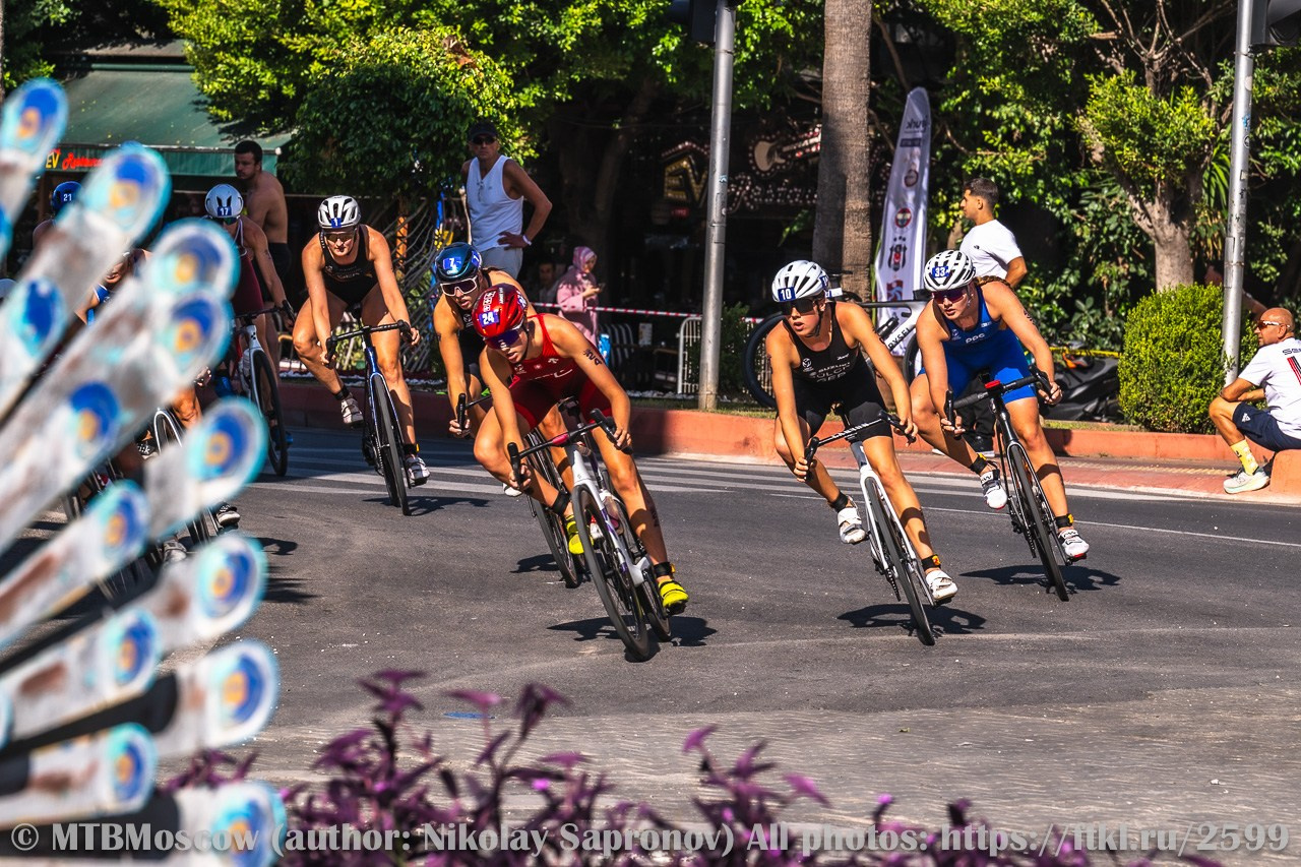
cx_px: 650
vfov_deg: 6.3
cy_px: 434
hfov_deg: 9.5
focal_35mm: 217
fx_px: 7841
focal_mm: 145
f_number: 7.1
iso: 50
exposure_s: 1/400
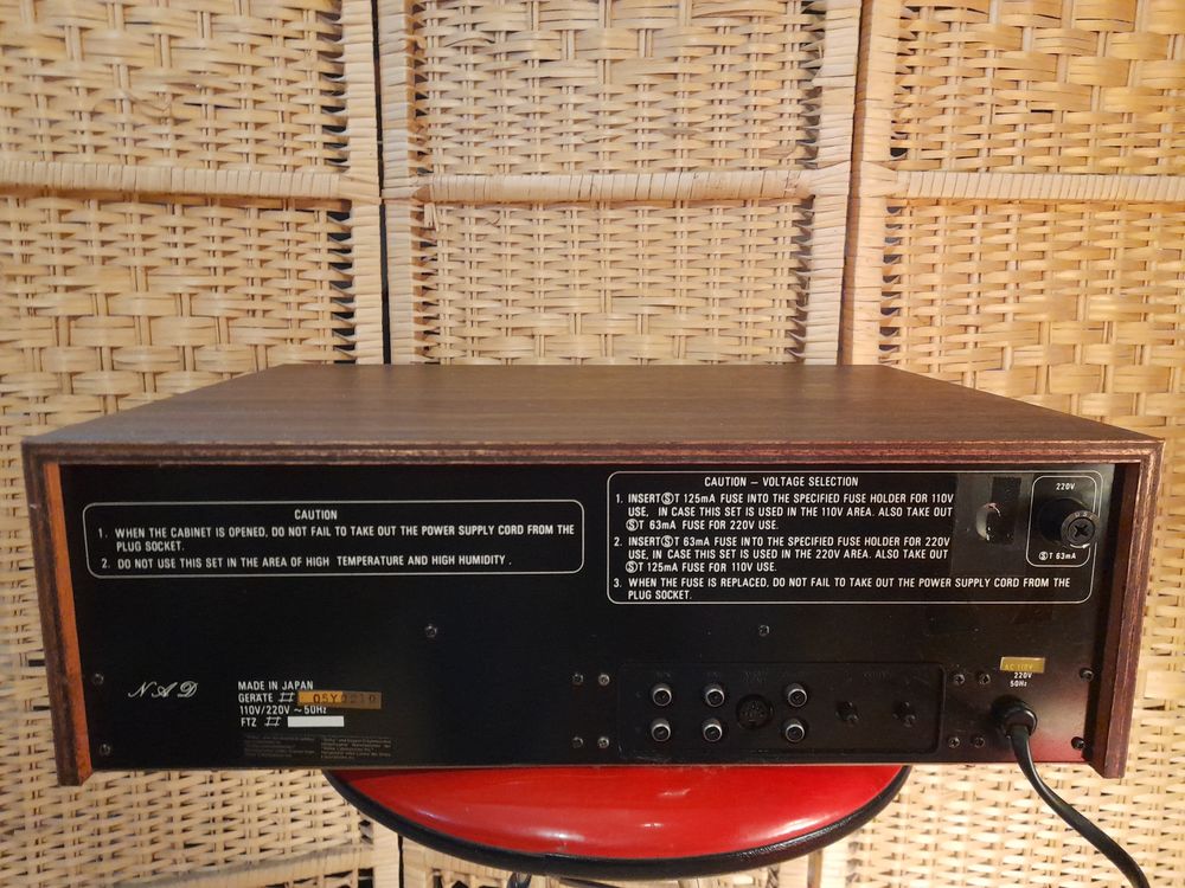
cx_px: 592
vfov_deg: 54.9
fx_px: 856
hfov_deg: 69.4
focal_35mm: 25
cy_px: 444
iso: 640
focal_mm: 4.6
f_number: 2
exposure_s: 1/10
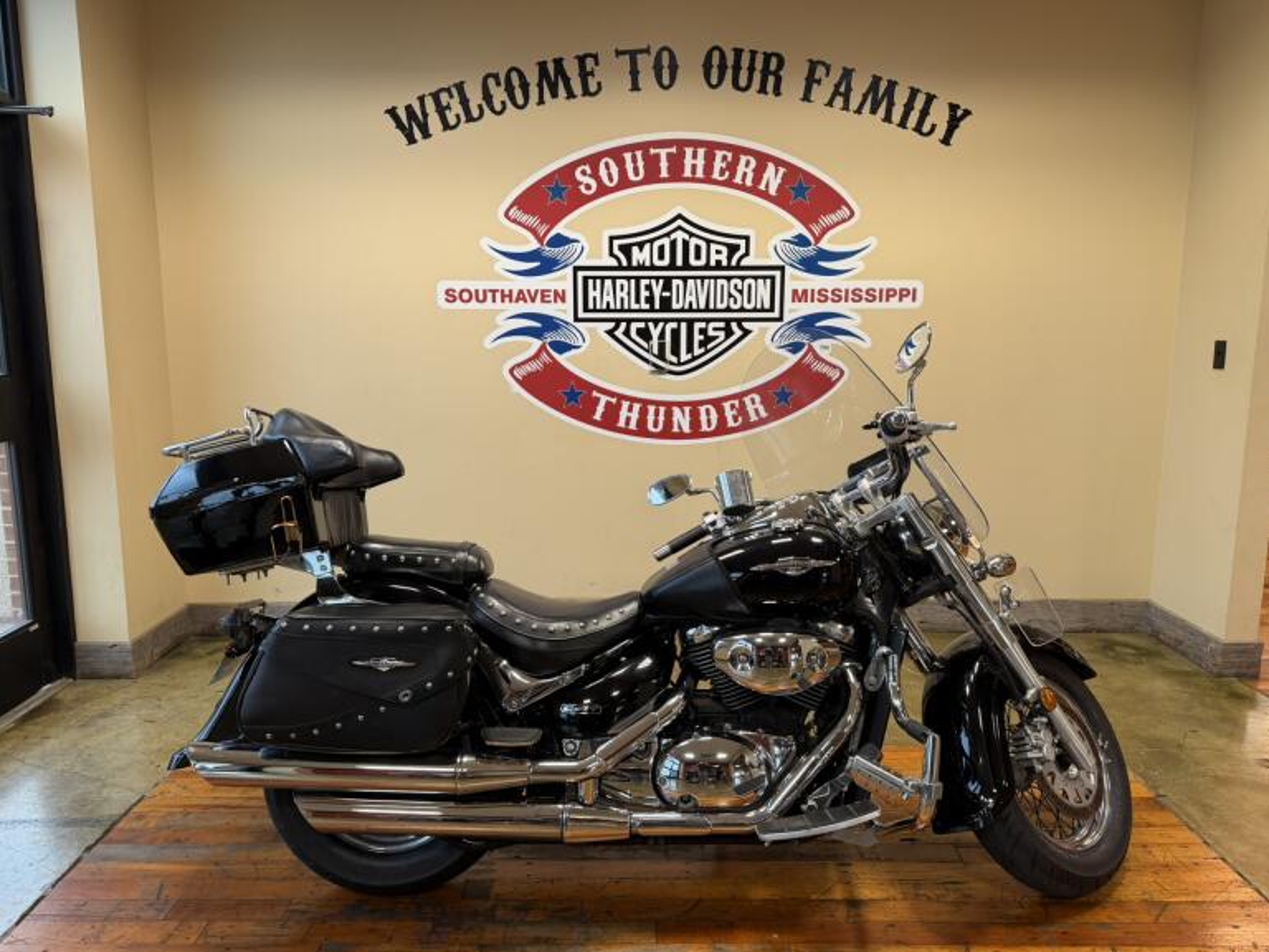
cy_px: 468
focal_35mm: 25
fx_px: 916
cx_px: 633
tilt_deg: -8.6
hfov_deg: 69.4
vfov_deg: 54.9
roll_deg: +1.0
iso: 125
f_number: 1.78
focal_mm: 6.76
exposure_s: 1/60
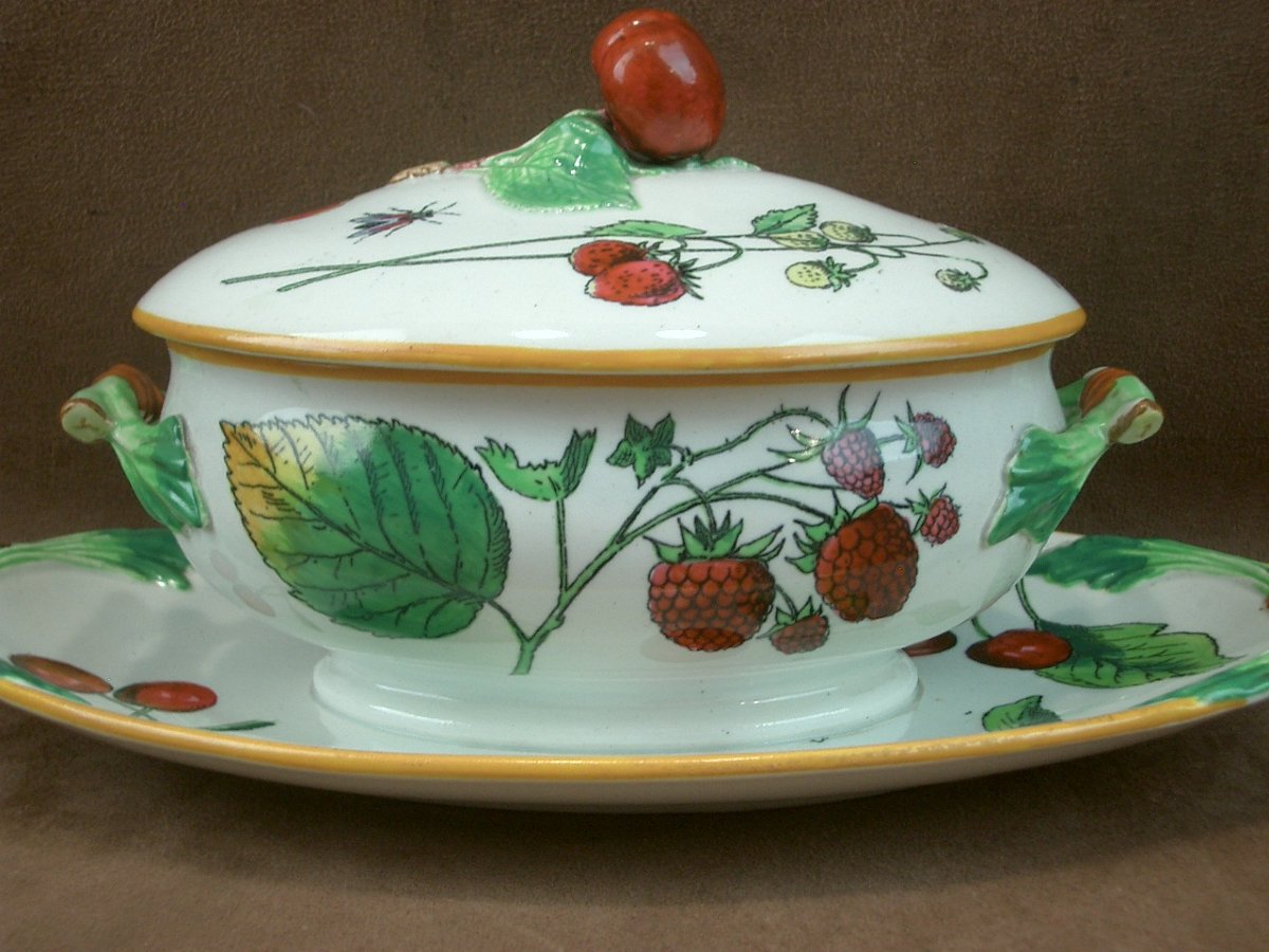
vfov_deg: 29.7
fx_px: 1796
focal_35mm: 49
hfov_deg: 38.9
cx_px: 634
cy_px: 476
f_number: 3.1
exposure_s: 1/40
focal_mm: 8.2
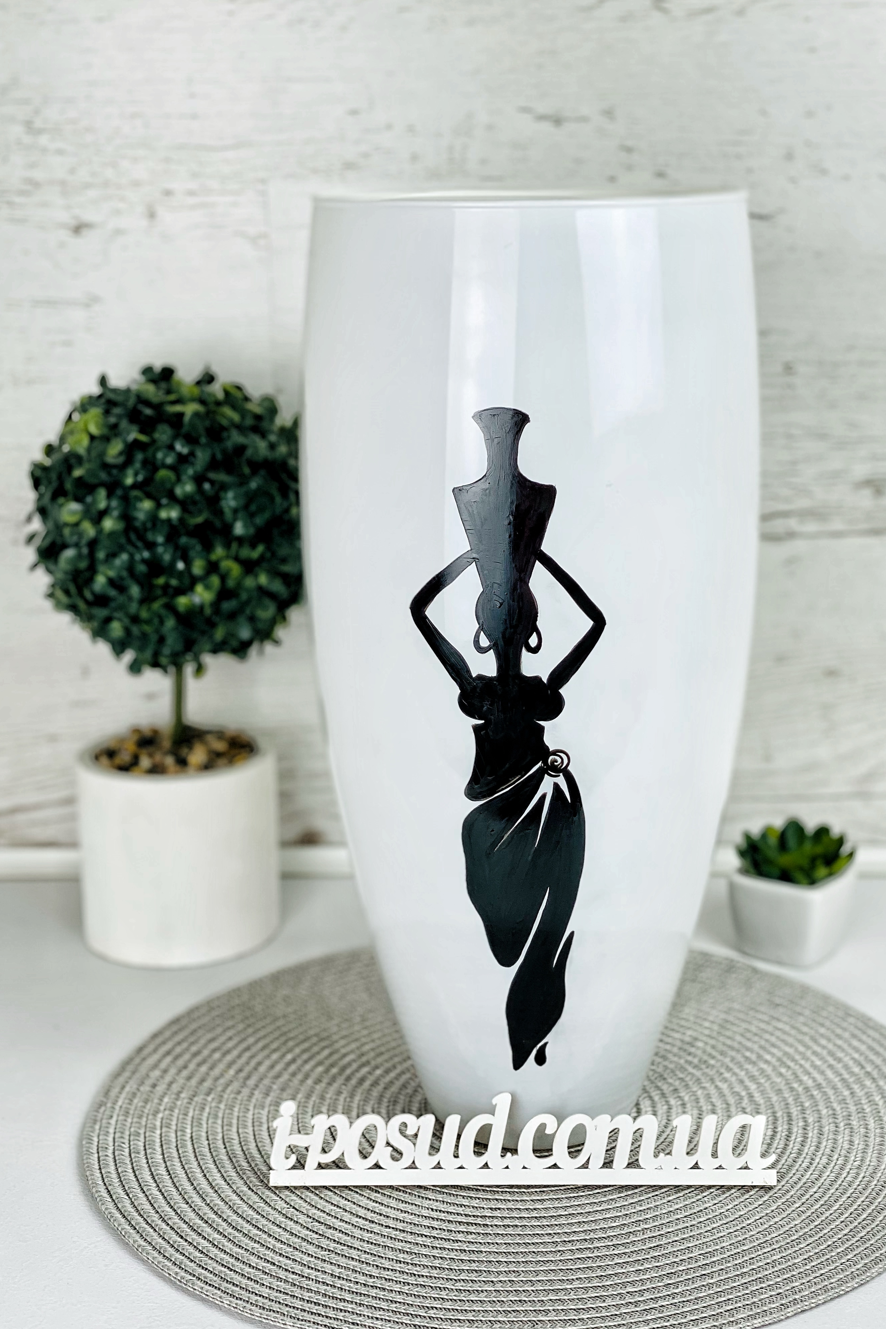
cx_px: 479
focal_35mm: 55
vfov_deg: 36.2
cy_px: 668
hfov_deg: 24.6
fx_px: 2030
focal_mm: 6
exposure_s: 1/241
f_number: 2
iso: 20
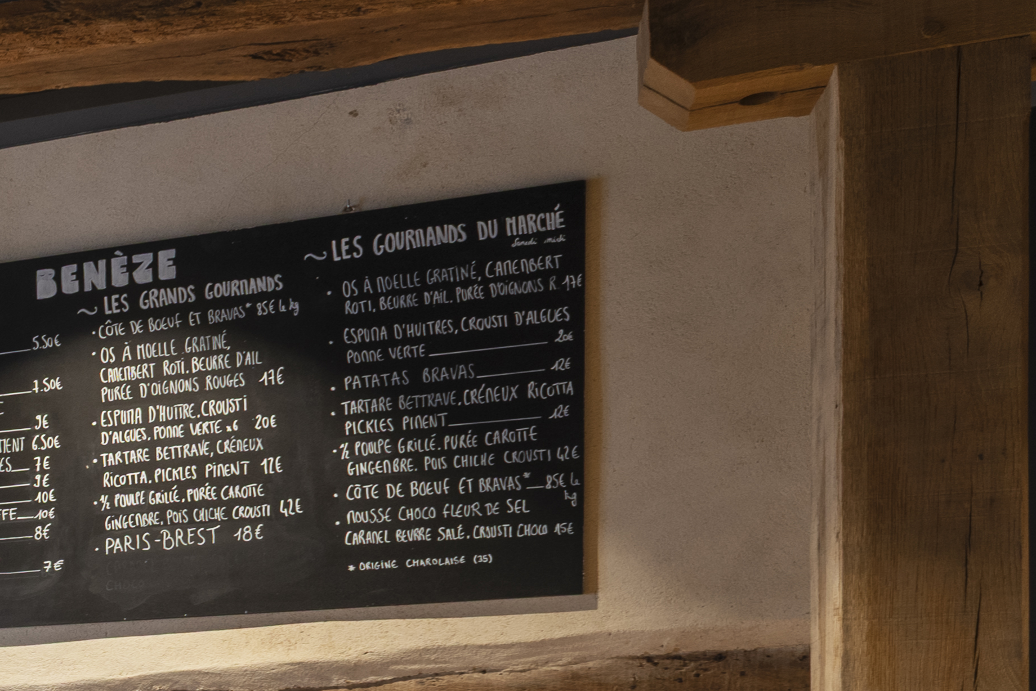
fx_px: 2303
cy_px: 946
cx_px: -885
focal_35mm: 80
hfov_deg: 18.8
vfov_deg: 16.0
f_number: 11
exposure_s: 2
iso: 100
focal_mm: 20
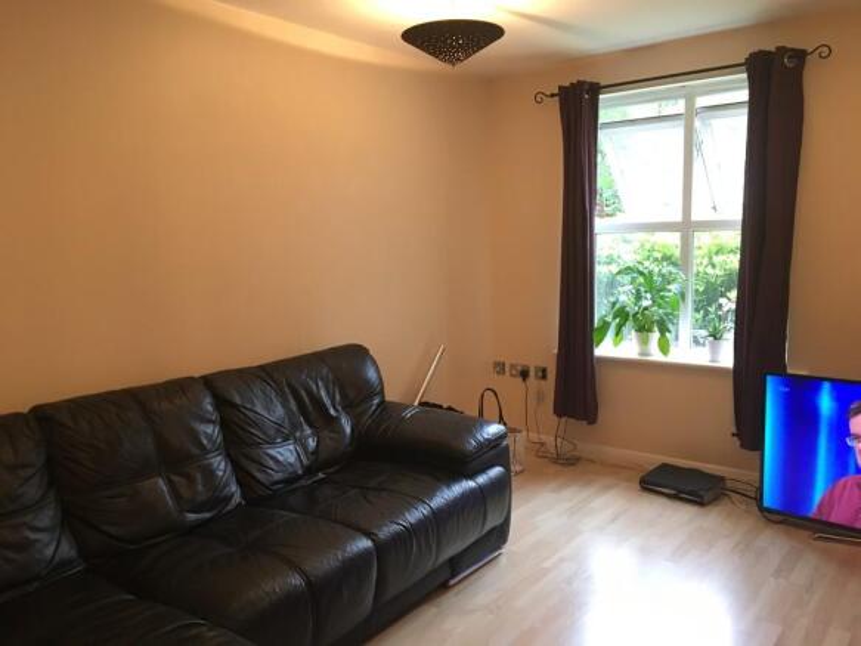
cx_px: 430
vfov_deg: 48.2
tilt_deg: -6.3
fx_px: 721
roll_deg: +1.8
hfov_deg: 61.7
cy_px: 323
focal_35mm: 29
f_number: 2.2
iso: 200
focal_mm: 4.15
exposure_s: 1/33
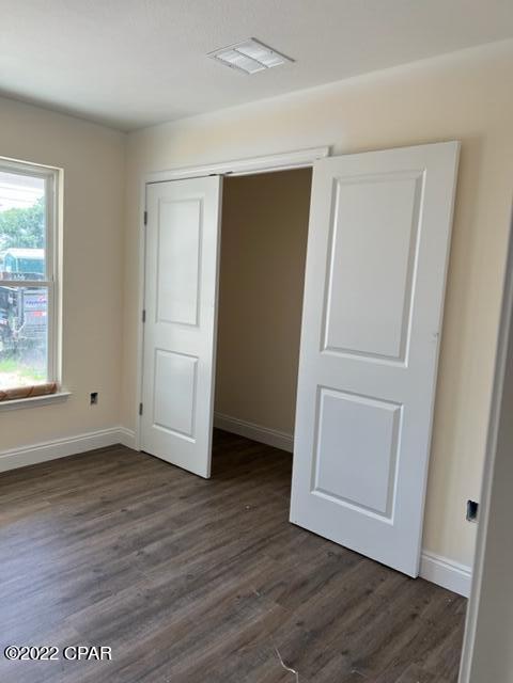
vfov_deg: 67.3
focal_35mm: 26
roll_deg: -3.9
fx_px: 514
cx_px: 256
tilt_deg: -6.8
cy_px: 342
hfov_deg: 53.1
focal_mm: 5.7
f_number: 1.5
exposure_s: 1/297
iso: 50
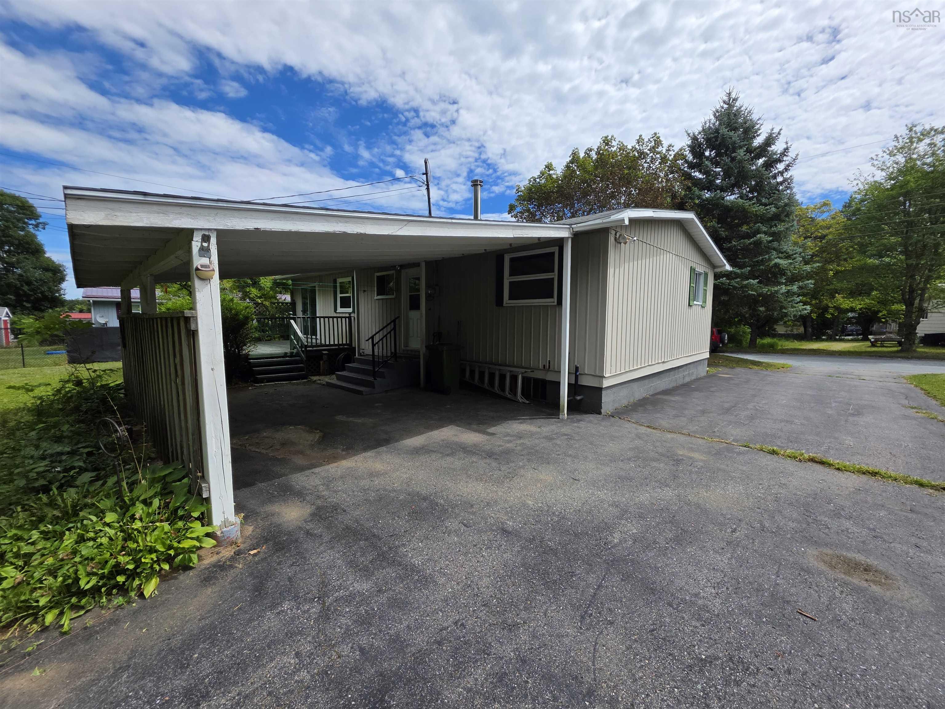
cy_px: 354
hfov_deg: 106.2
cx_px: 472
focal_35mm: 13
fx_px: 355
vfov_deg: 89.9
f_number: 1.9
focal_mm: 2.2
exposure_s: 1/2693
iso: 40
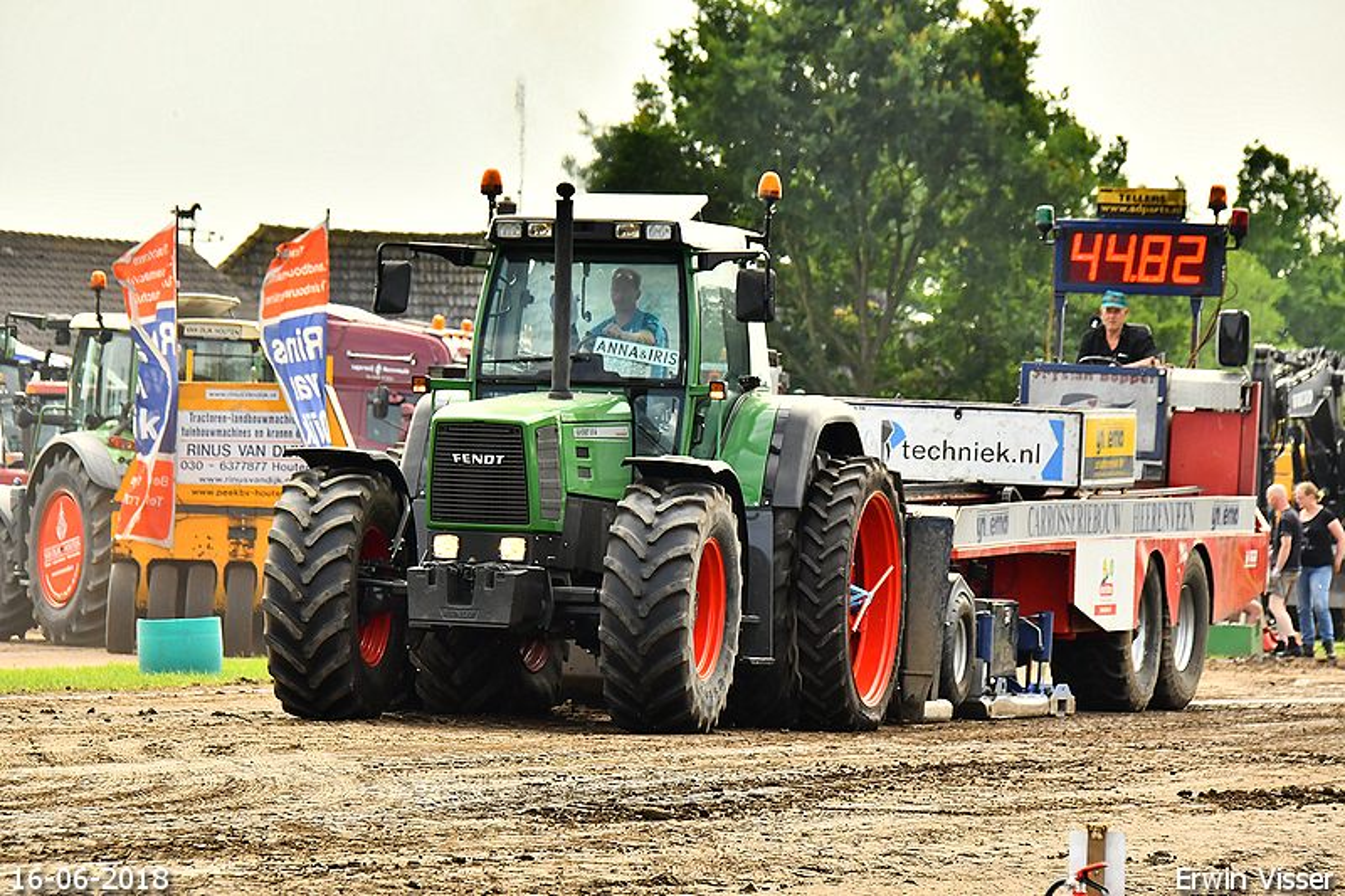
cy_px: 448
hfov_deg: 7.2
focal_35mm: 285
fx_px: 10645
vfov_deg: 4.8
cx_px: 672
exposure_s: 1/800
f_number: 9
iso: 500
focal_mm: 190
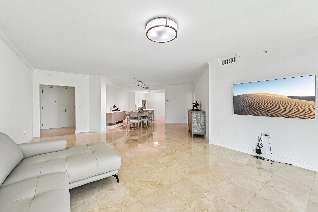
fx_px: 124
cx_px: 159
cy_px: 106
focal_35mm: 14
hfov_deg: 104.3
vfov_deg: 81.2
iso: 2500
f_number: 8
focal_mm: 14
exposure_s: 1/320
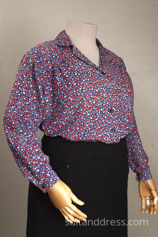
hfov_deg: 28.1
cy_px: 118
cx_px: 79
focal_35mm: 48
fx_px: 316
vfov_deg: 41.1
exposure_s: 1/60
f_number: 7.1
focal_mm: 32
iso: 400
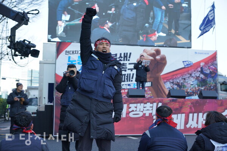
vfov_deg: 29.9
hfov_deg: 43.6
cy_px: 76
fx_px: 284
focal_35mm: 45
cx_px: 114
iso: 100
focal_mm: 45
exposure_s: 1/100
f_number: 5
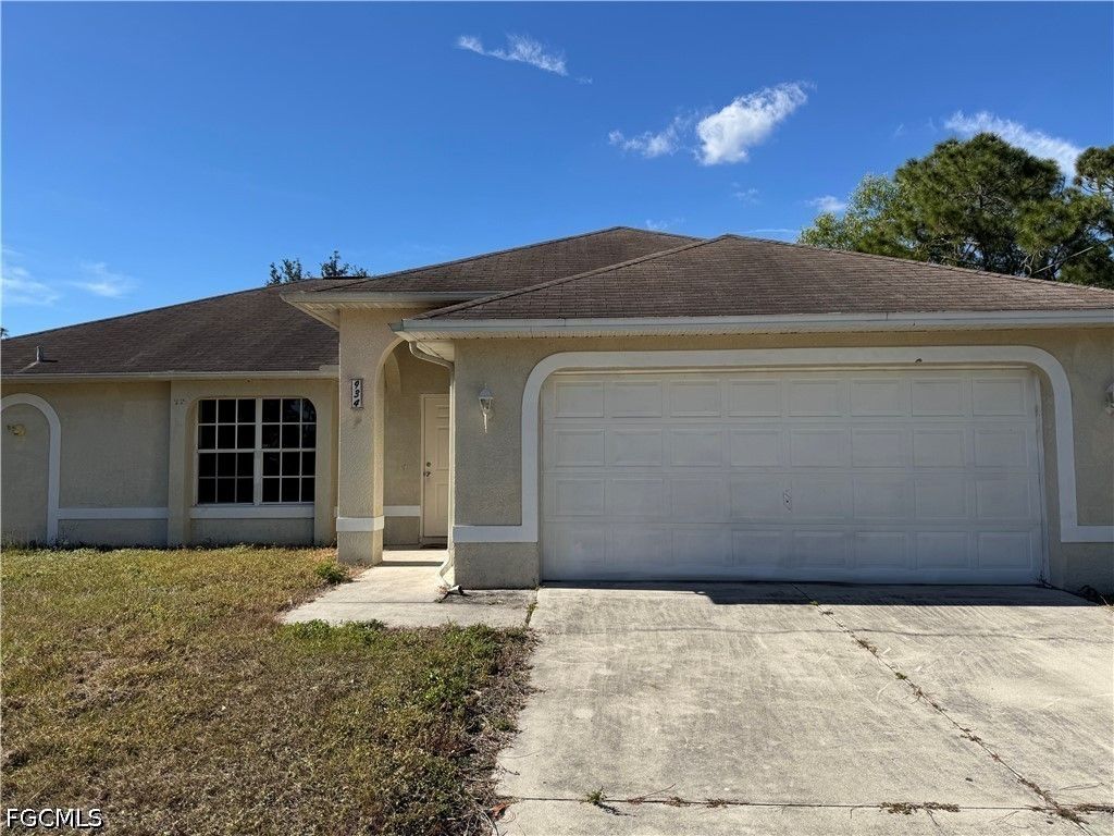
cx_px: 557
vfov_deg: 56.8
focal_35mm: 24
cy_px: 418
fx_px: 772
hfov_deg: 71.6
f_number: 1.78
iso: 80
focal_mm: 6.76
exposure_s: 1/5348
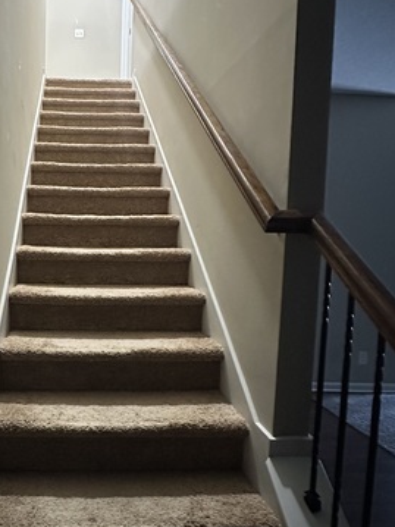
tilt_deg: -3.1
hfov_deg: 50.1
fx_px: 396
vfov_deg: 67.3
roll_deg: -2.6
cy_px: 258
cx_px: 82
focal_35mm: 26
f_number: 2.2
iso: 1250
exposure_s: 1/40
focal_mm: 2.22
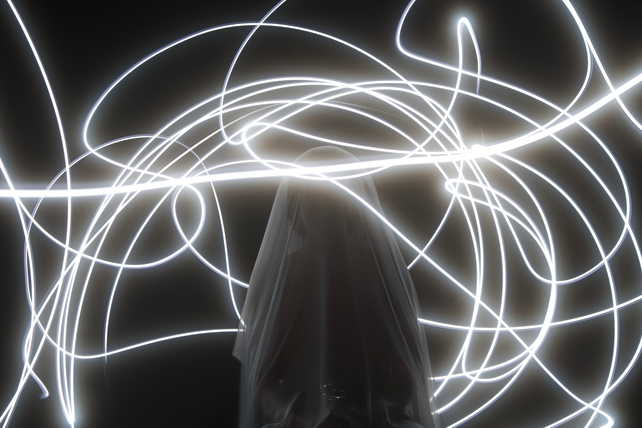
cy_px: 214
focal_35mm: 50
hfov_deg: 39.6
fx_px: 892
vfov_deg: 27.0
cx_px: 321
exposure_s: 25
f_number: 5.6
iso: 50
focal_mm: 50
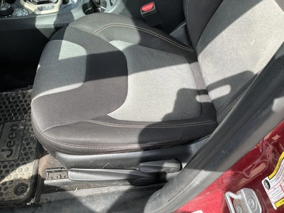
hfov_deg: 61.7
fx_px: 238
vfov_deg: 48.2
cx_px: 142
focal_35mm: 29
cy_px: 106
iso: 20
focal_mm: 3
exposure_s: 1/215
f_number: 1.8
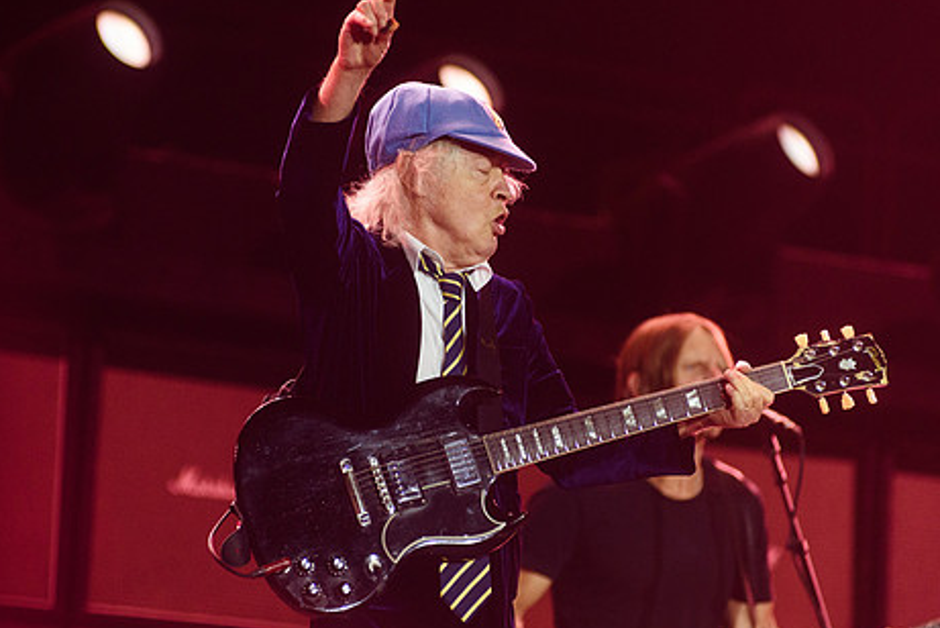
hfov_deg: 7.1
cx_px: 462
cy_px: 260
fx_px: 7577
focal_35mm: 290
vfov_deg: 4.7
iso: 2500
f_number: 4
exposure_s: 1/800
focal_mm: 200
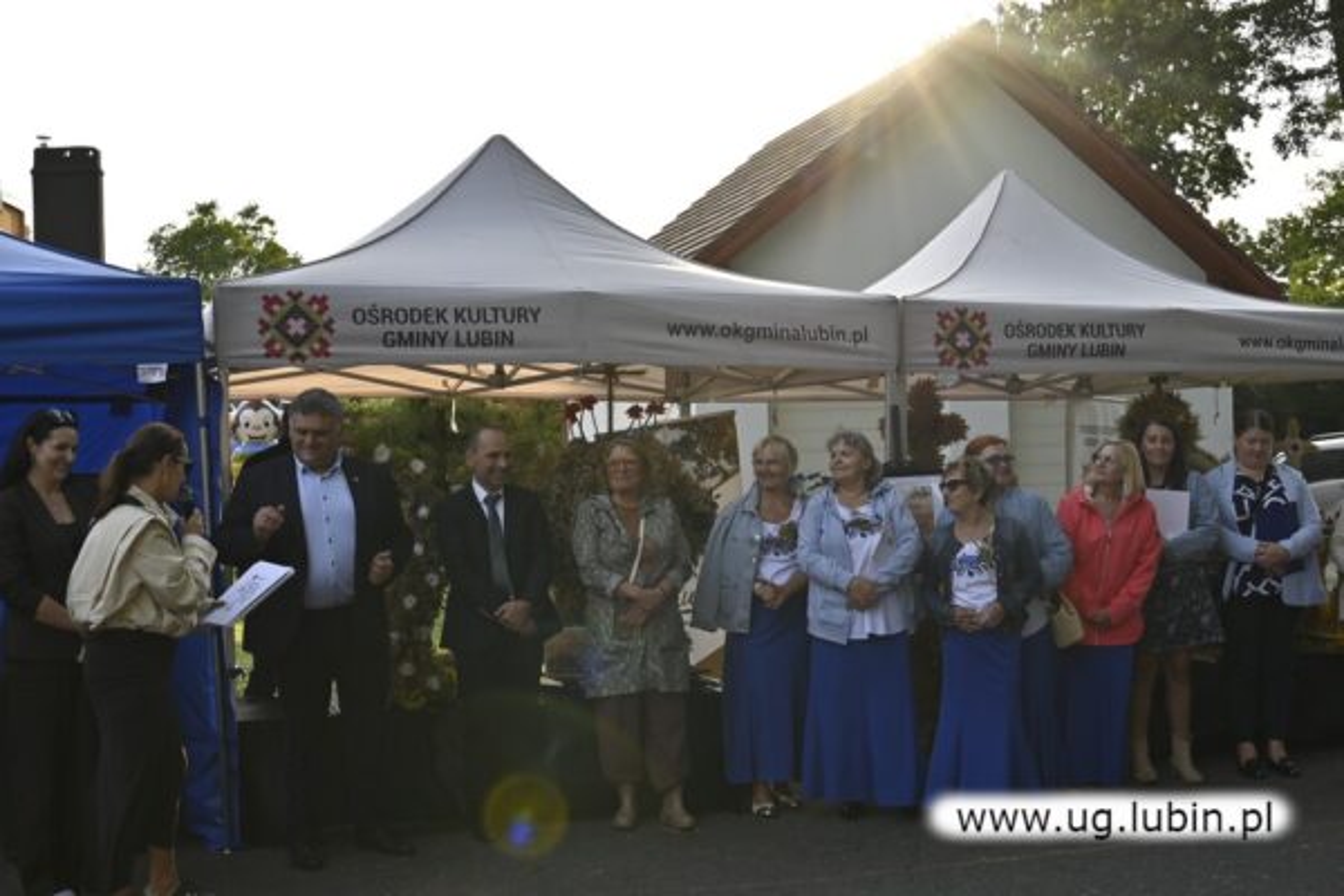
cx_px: 672
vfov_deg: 31.9
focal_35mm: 42
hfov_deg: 46.4
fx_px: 1568
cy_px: 448
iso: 160
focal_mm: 28
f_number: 5.6
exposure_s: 1/250
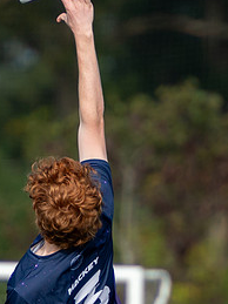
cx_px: 29
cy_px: 320
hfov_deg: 0.8
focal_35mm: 1845
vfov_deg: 1.1
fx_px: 16216
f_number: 5.6
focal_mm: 400
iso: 450
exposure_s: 1/1250
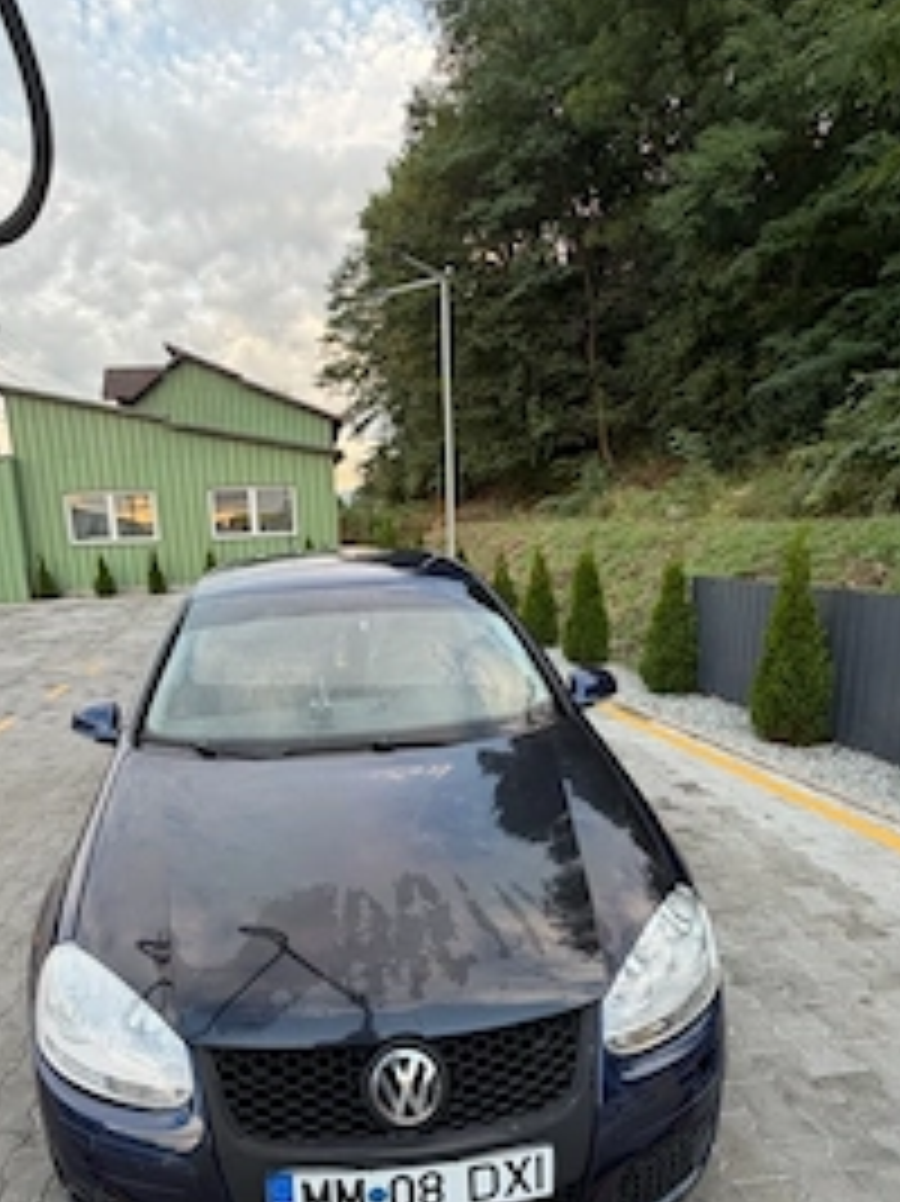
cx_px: 374
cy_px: 711
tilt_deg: -11.4
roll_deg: -0.5
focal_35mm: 21
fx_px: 729
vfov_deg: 78.3
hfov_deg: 63.0
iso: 64
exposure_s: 1/121
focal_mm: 2.22
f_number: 2.2
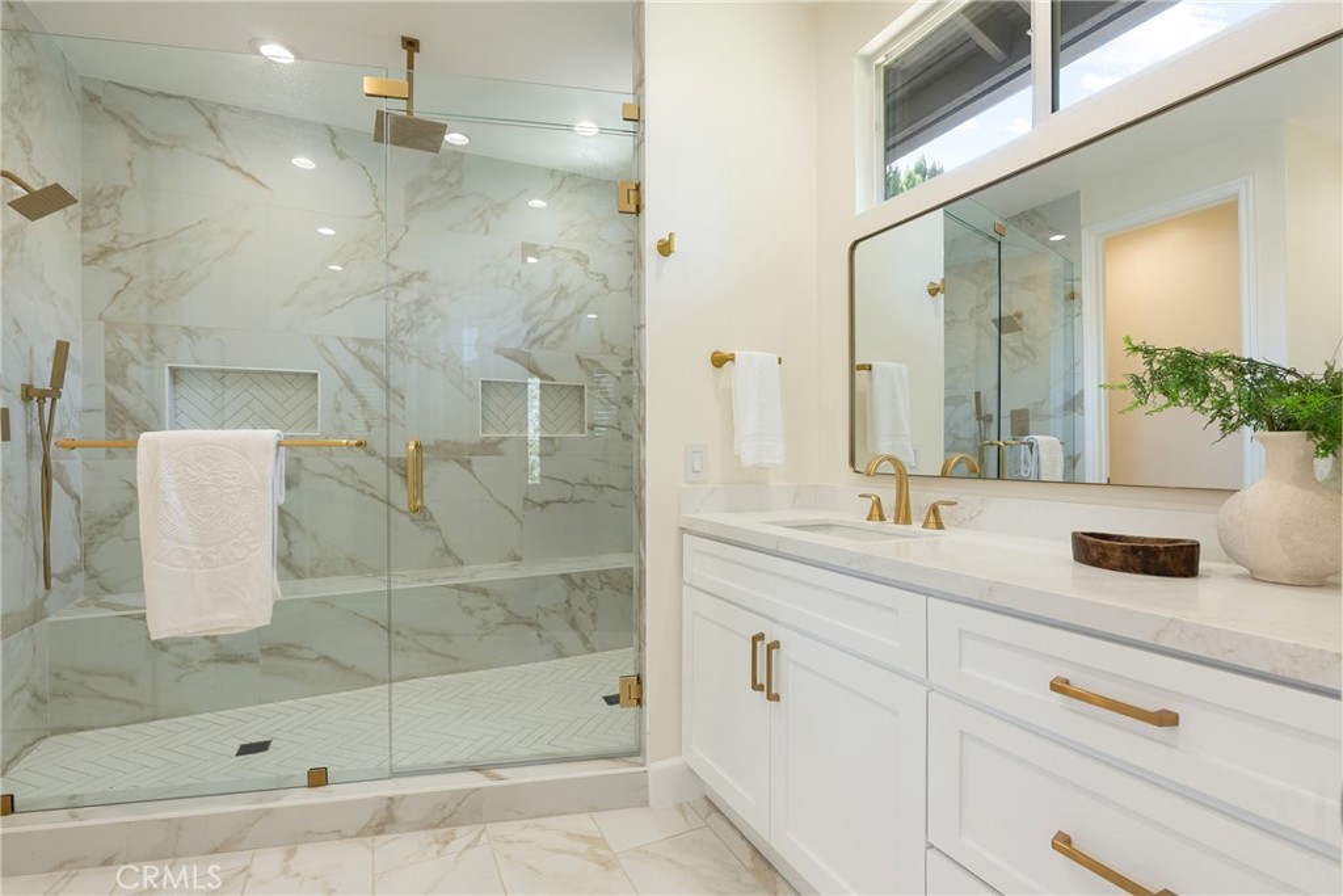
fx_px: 597
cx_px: 672
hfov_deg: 96.7
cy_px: 448
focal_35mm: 16
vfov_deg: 73.8
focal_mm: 16
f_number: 9
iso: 320
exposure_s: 1/8
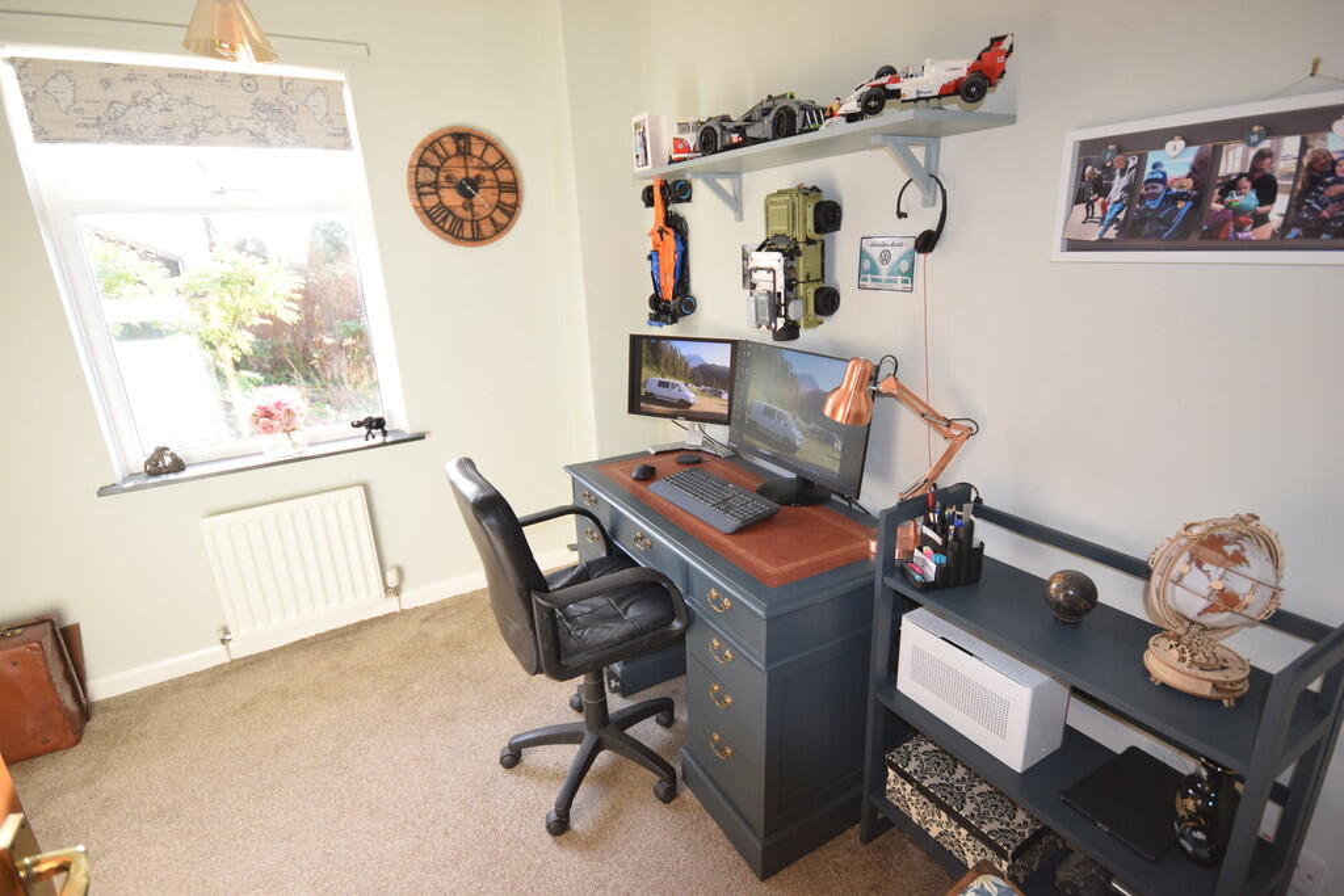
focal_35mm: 18
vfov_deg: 67.4
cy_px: 448
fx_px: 672
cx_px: 672
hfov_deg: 90.0
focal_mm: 12
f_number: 5.6
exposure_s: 1/125
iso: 800
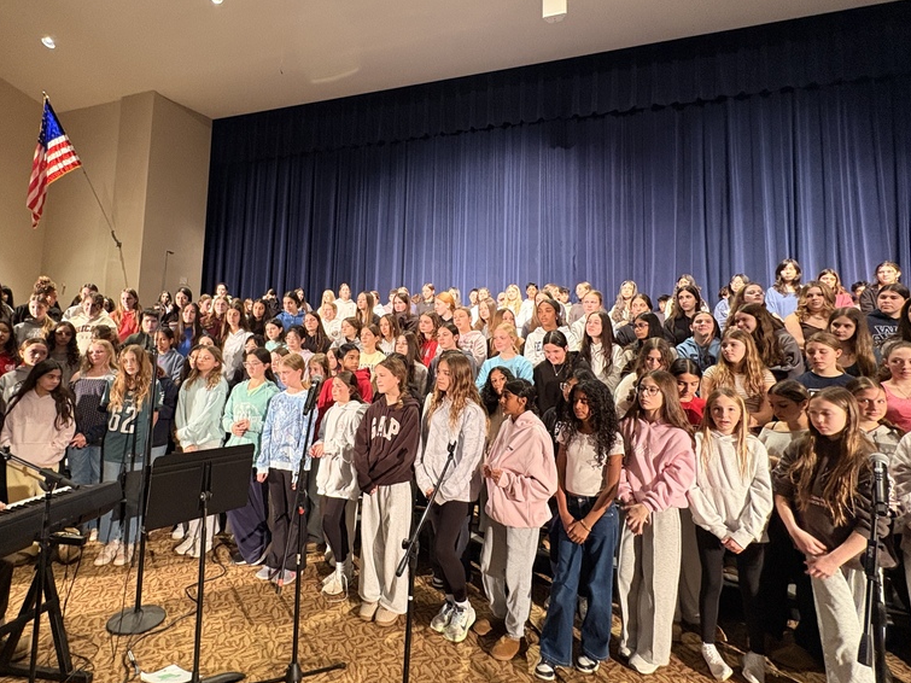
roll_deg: -1.1
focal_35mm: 19
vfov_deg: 68.6
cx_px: 402
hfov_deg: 84.3
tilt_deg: +6.8
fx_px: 500
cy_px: 317
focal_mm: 2.22
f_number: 2.2
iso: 400
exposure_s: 1/60
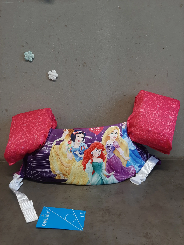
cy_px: 122
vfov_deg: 67.3
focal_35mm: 26
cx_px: 92
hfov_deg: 53.1
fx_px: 184
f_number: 1.7
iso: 50
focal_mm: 3.93
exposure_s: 1/50
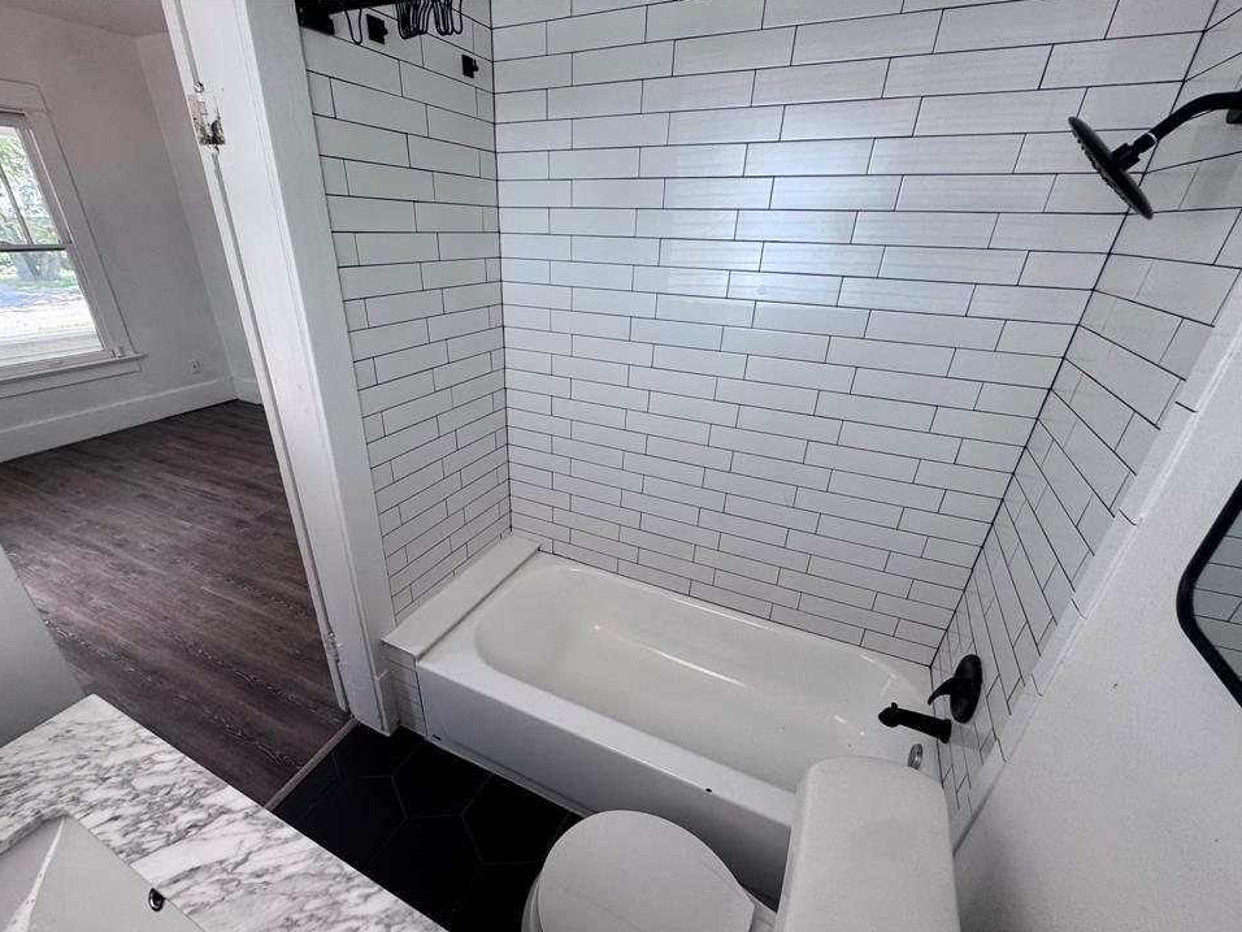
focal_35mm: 15
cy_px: 495
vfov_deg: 81.7
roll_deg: -1.6
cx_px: 598
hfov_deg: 98.1
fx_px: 538
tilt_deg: -27.1
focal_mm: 2.22
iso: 125
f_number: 2.2
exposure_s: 1/99
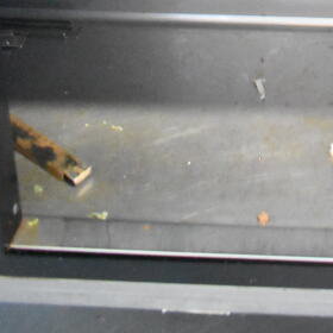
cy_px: -208
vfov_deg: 19.2
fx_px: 816
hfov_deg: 22.4
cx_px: 315
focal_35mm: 75
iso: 11400
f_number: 3.5
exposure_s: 1/30
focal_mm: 18
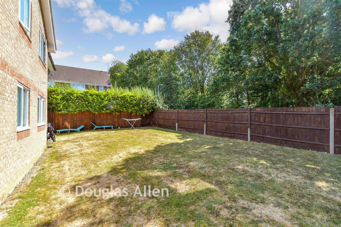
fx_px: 142
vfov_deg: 77.3
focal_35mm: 15
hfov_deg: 100.4
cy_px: 114
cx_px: 170
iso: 160
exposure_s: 1/160
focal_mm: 10
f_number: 8
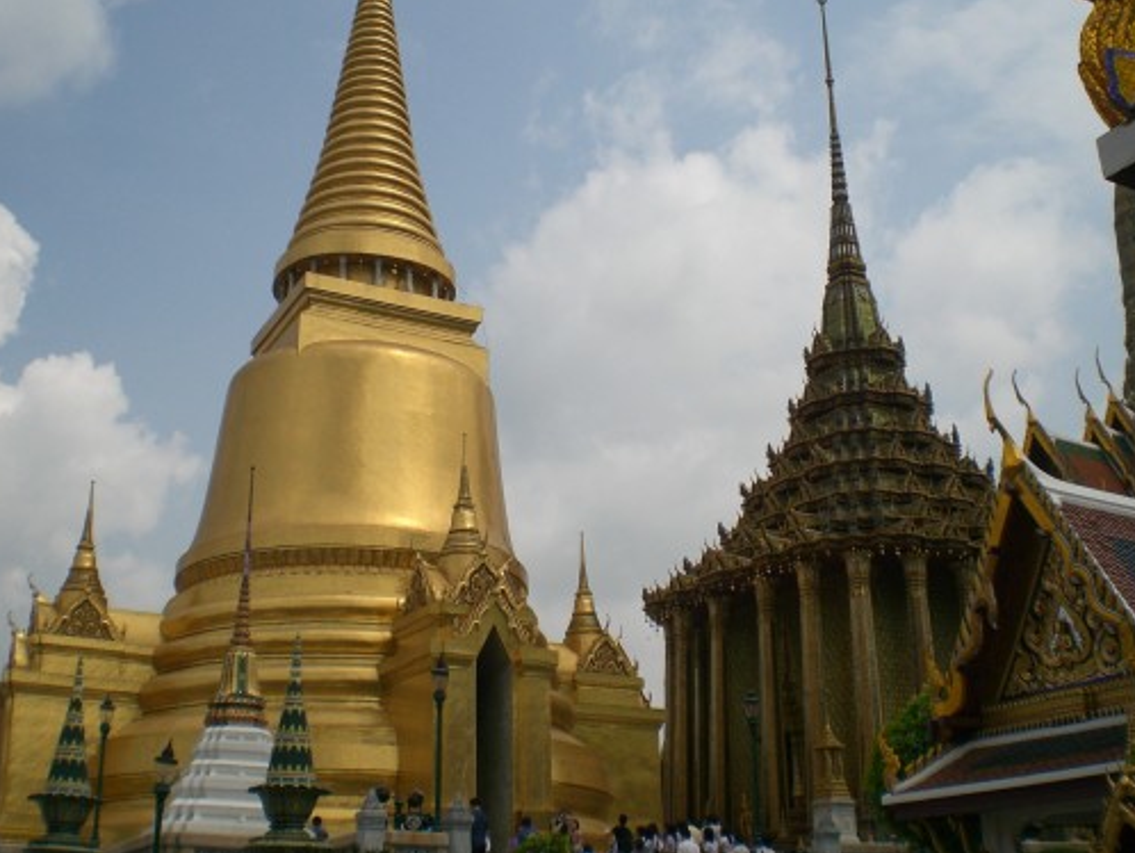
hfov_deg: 44.8
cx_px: 547
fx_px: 1378
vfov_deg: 34.4
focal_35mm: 42
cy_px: 391
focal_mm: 6.3
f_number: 4.4
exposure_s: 1/1000
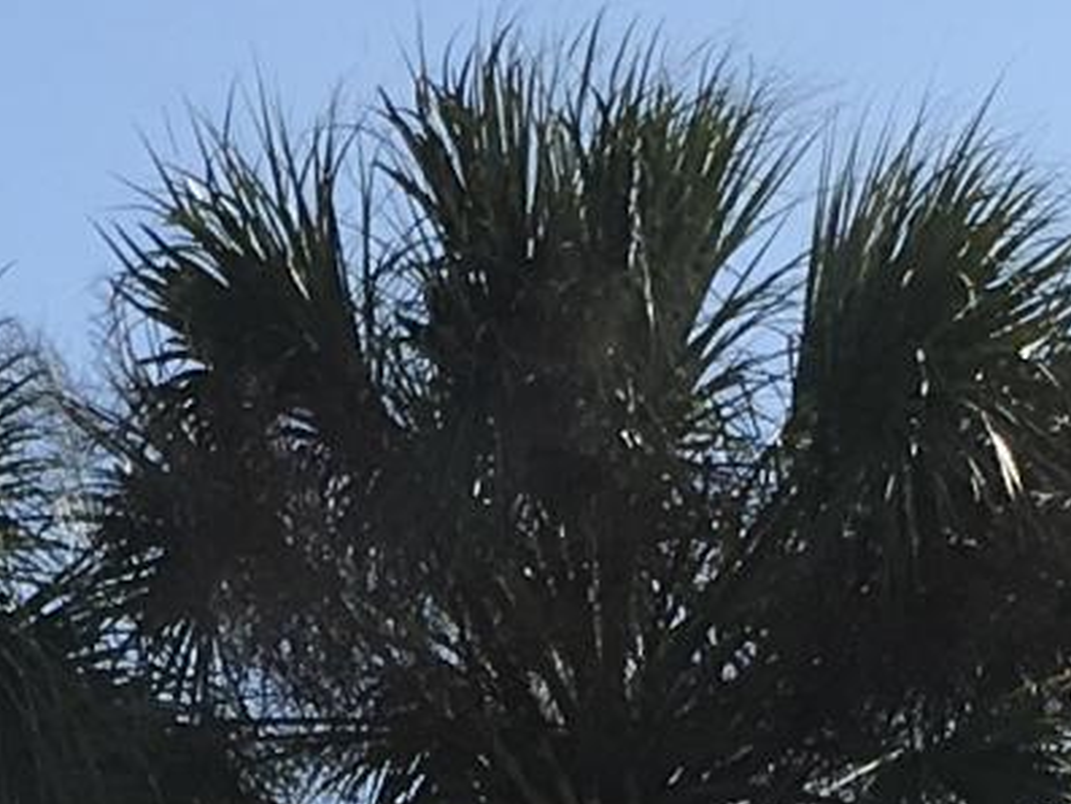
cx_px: -165
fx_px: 6778
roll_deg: +0.4
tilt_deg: +6.2
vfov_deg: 6.5
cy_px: 1889
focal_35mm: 219
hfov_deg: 8.9
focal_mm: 4.15
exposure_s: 1/2481
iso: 25
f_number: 2.2
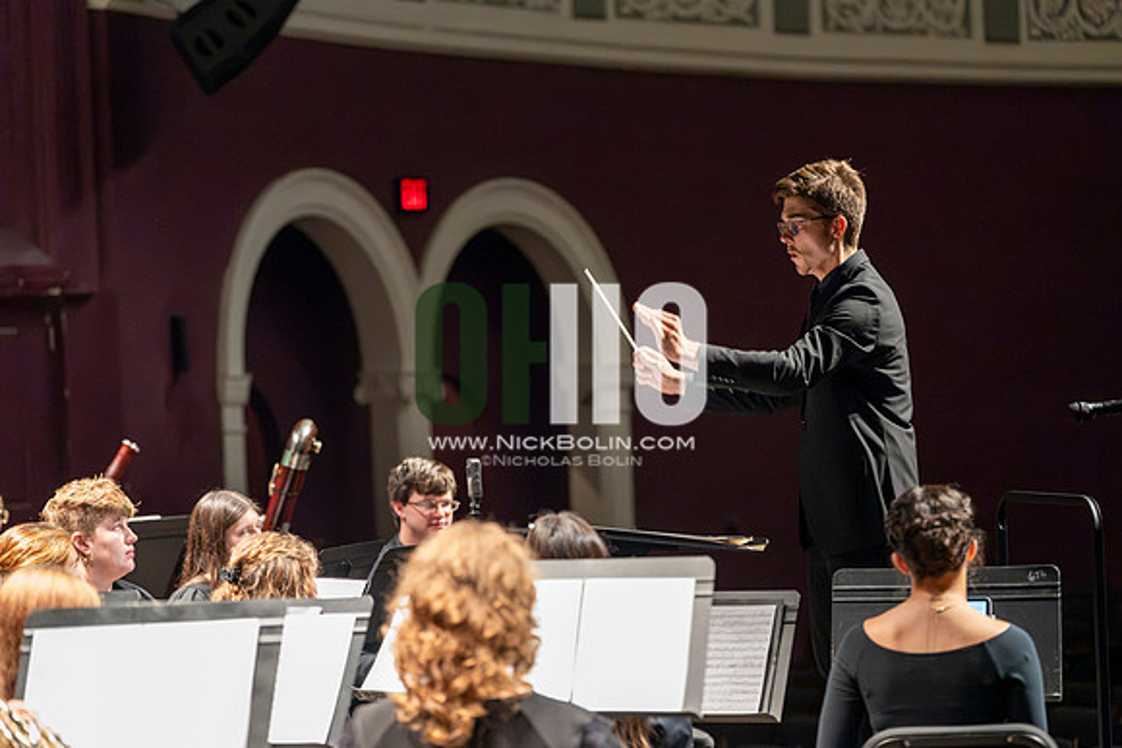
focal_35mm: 110
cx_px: 561
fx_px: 3429
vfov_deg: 12.5
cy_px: 374
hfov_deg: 18.6
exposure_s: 1/640
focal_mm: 110
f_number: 2.8
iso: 16000
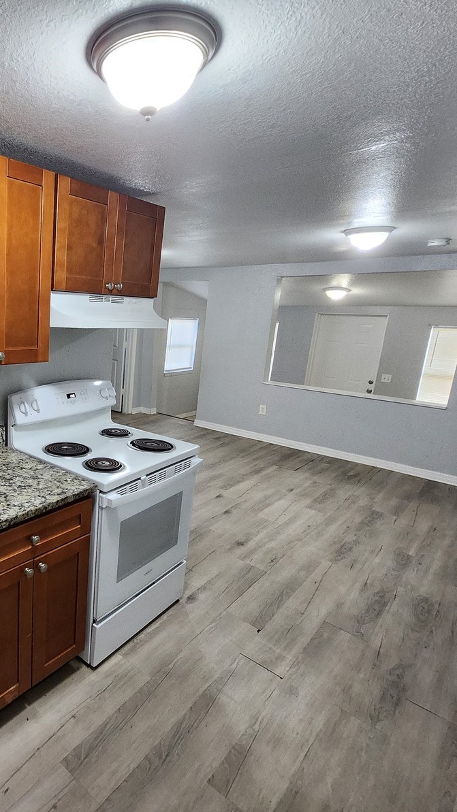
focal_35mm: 19
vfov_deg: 89.6
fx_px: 409
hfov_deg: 52.1
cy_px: 406
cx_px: 54
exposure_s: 1/60
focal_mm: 1.74
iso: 400
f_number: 2.2
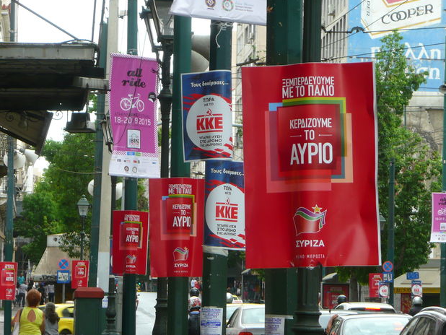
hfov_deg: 9.7
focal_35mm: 203
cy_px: 169
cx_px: 227
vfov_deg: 7.3
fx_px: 2617
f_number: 4.8
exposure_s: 1/60
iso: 100
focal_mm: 32.7
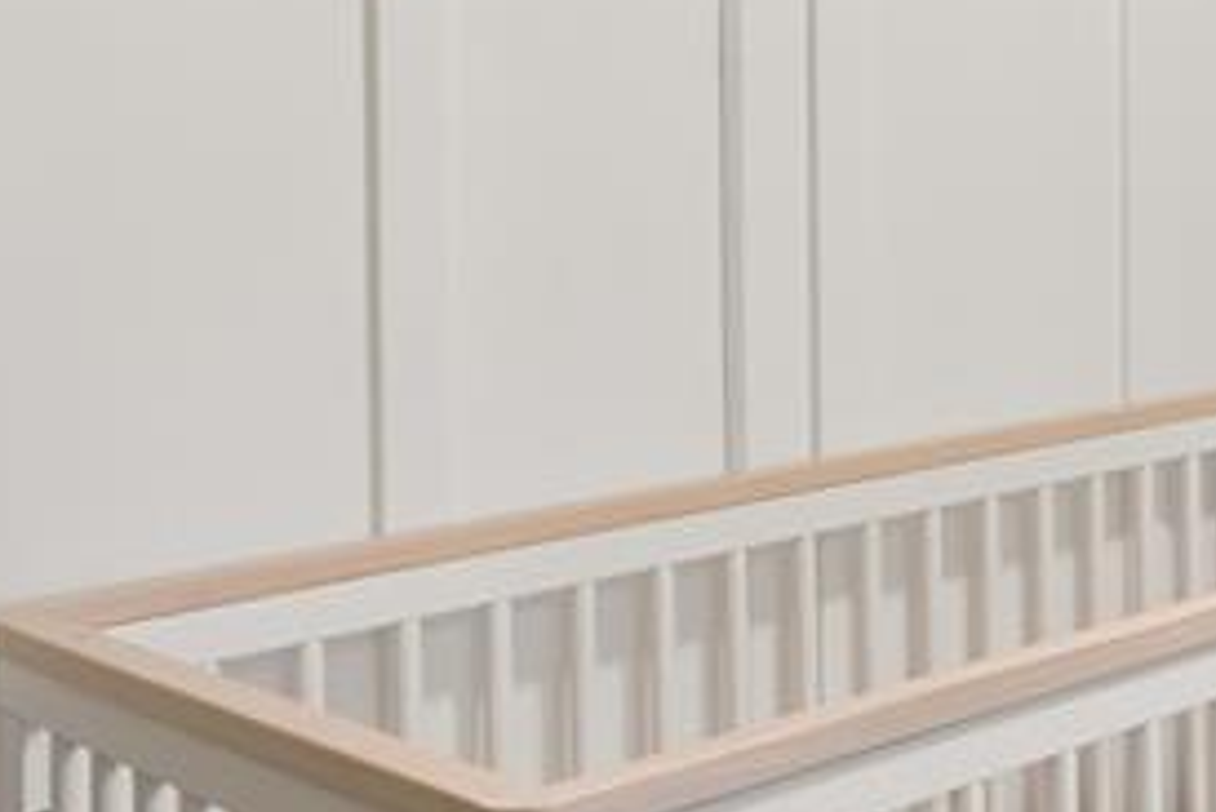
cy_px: 31
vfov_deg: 23.4
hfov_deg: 28.3
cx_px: 1642
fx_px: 1892
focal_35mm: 56
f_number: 7.1
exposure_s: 2
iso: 500
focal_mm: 10
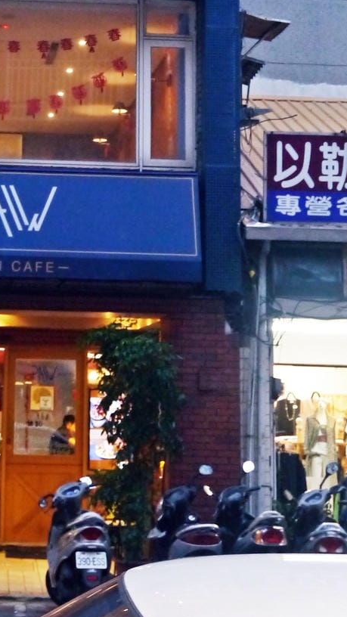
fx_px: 1538
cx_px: 32
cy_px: 34
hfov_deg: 12.8
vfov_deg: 22.0
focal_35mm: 94
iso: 1000
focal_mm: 22
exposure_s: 1/60
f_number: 4.6
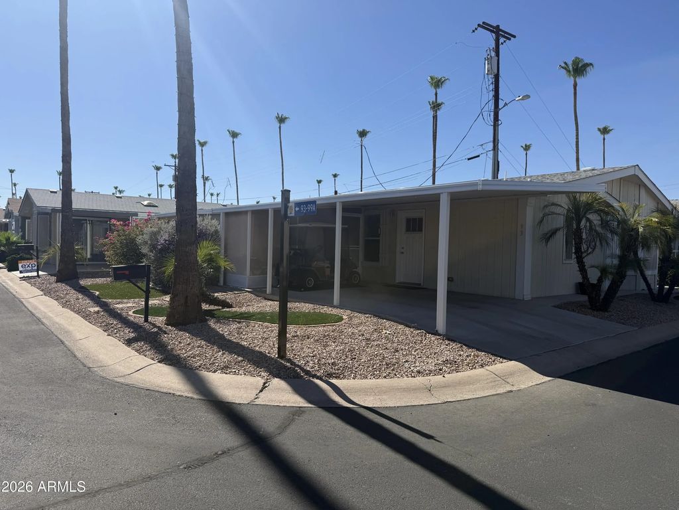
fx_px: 471
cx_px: 340
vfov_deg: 56.8
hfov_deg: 71.6
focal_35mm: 24
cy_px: 255
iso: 80
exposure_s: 1/6173
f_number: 1.78
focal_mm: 6.76
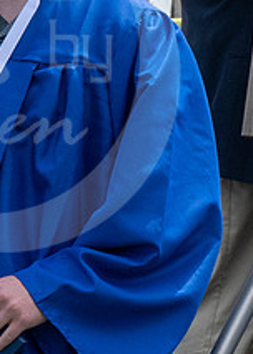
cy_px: 52
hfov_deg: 2.5
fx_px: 5848
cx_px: -289
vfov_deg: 3.5
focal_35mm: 581
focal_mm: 70
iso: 200
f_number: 13
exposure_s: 1/250
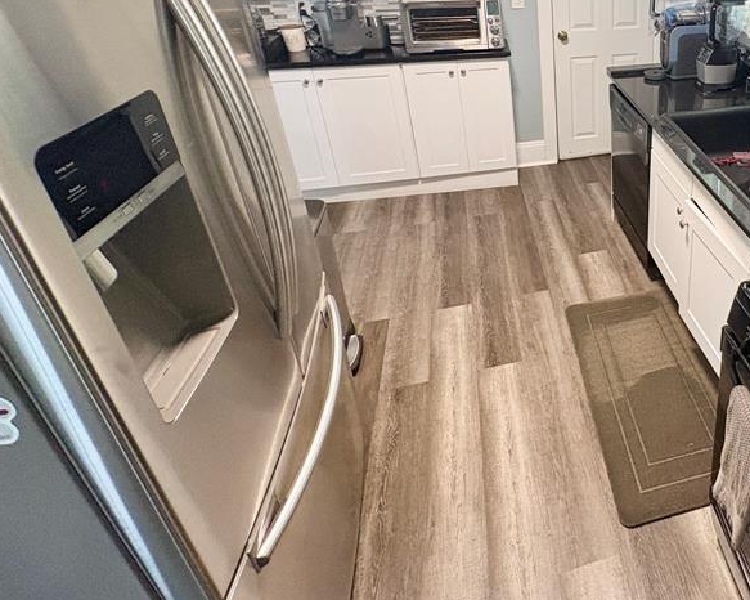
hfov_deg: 62.9
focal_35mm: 24
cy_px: 153
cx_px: 623
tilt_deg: -24.6
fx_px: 533
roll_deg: -0.5
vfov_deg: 56.0
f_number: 2.2
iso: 400
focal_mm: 2.22
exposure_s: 1/60
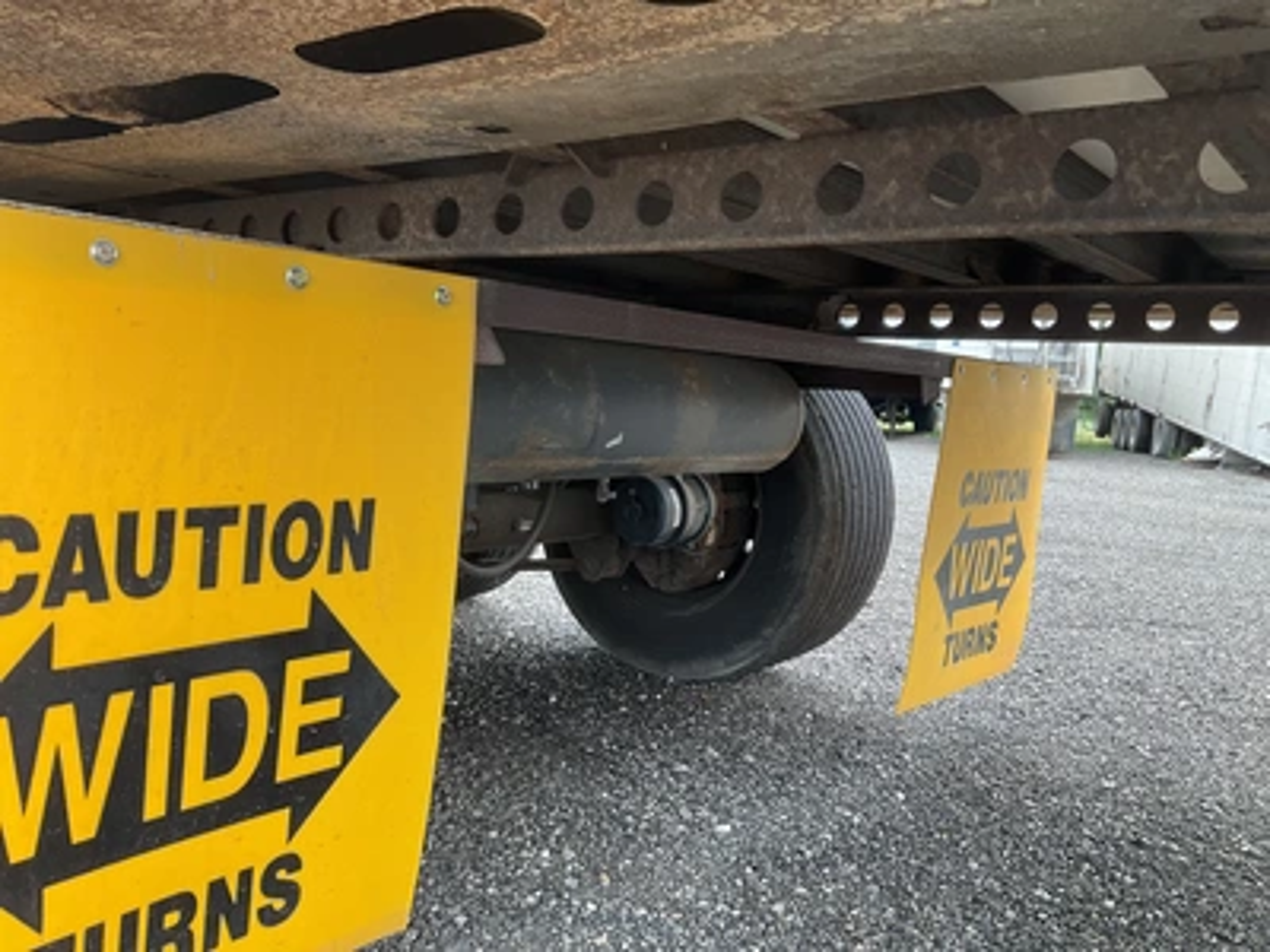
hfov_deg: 61.7
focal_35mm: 29
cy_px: 476
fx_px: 1064
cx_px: 635
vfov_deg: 48.2
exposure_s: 1/122
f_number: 1.8
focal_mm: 3
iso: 32
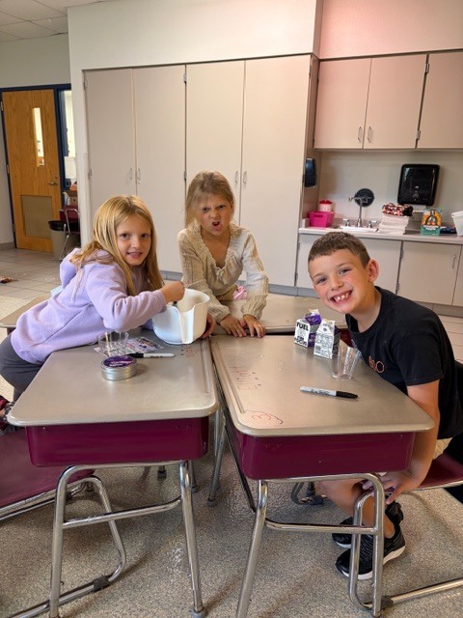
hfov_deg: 53.1
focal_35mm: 26
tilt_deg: -13.8
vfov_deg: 67.3
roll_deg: -0.9
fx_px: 464
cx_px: 232
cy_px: 309
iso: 160
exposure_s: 1/60
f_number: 1.6
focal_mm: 5.96
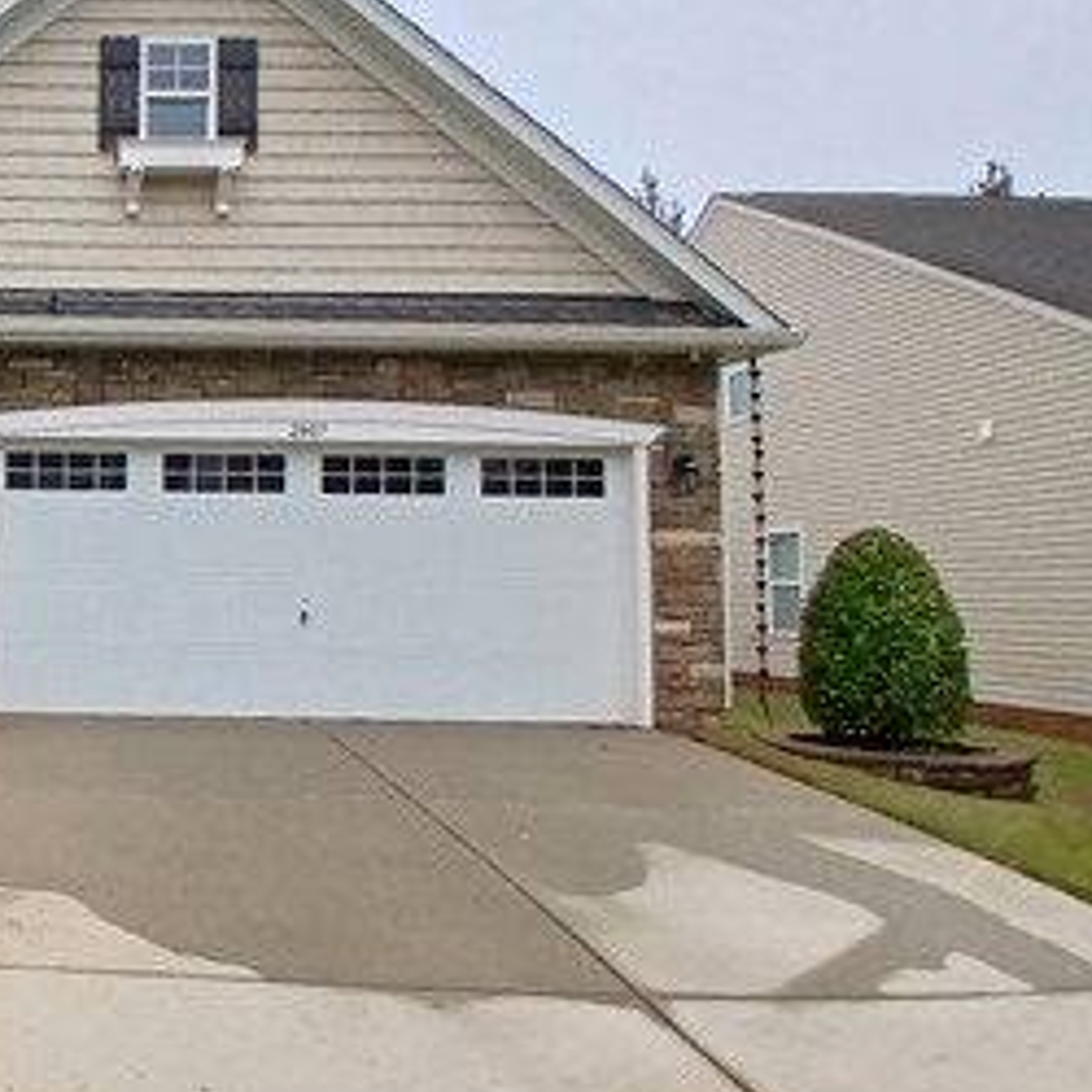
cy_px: 489
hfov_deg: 42.6
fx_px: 1142
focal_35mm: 32
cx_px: -46
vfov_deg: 51.0
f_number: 2.2
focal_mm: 1.4
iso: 50
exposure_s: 1/714
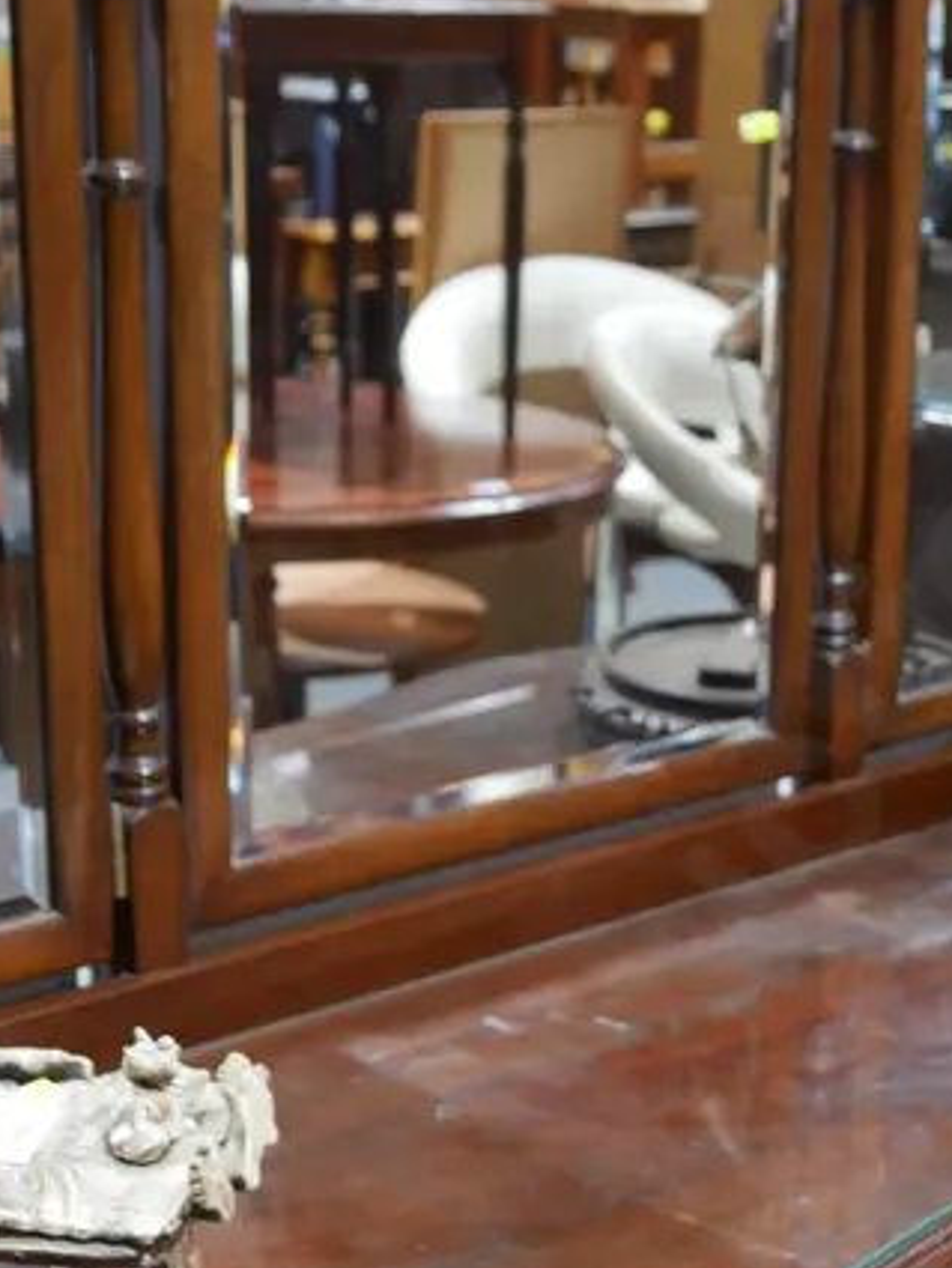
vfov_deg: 23.6
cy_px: 907
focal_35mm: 82
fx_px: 3005
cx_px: 733
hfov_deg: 17.9
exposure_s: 1/60
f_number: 4
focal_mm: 17
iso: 640
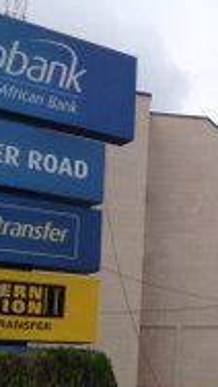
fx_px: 831
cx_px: 333
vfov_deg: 26.1
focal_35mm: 81
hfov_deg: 14.0
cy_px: 251
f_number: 2.4
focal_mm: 4.28
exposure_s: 1/2404
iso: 64
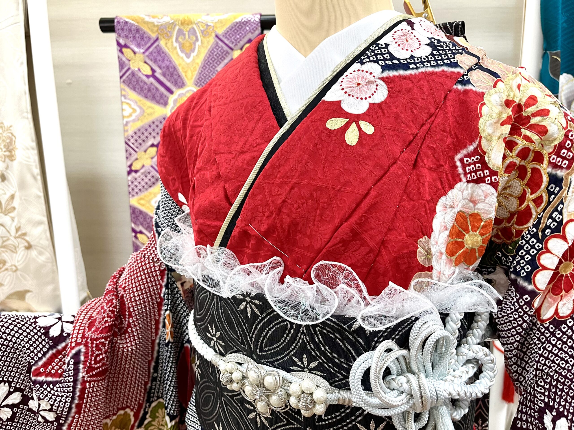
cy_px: 215
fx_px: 431
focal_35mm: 26
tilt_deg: -11.6
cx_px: 287
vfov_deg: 53.1
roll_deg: +0.2
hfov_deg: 67.3
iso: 80
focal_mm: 5.1
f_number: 1.6
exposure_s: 1/60
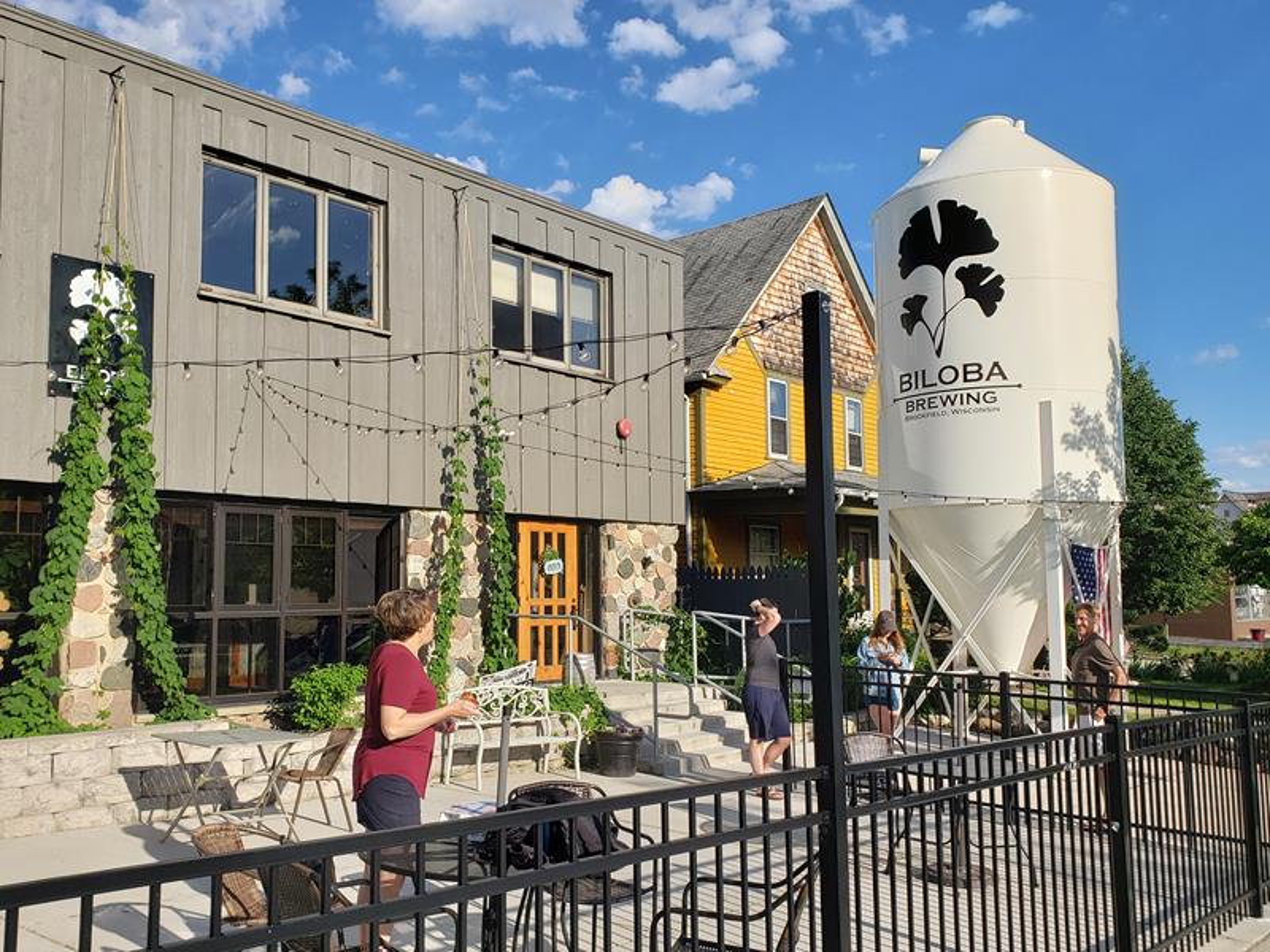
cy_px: 476
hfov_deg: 67.3
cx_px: 635
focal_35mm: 26
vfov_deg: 53.1
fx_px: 954
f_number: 2.4
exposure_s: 1/1595
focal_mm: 4.3
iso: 50
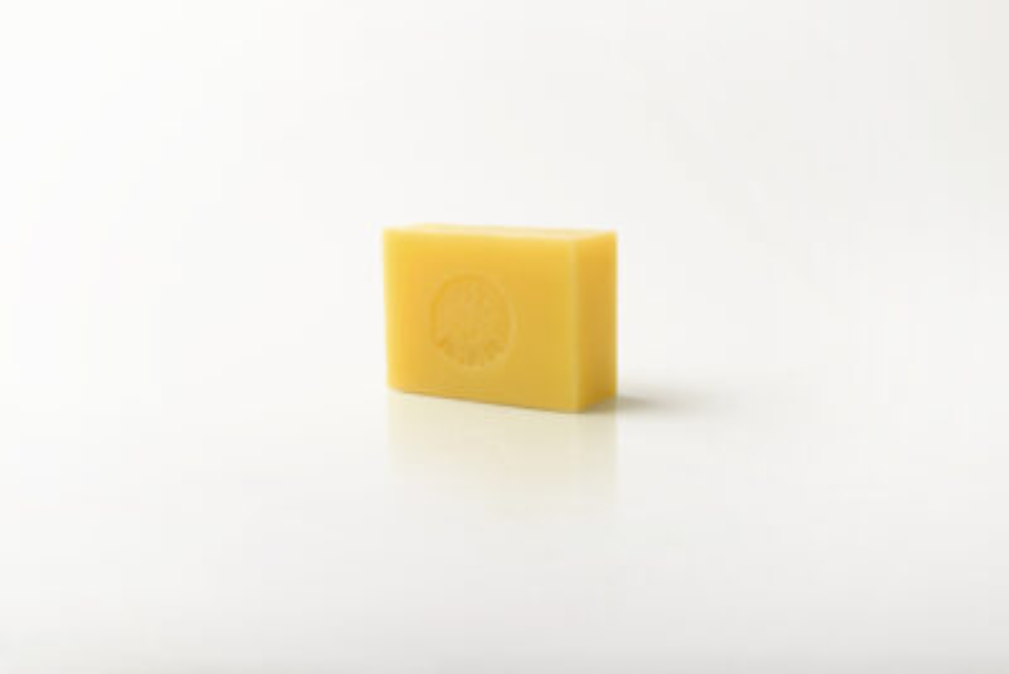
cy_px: 337
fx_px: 1402
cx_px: 504
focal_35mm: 50
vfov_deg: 27.0
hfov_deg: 39.6
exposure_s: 1/160
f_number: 11
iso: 125
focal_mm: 50
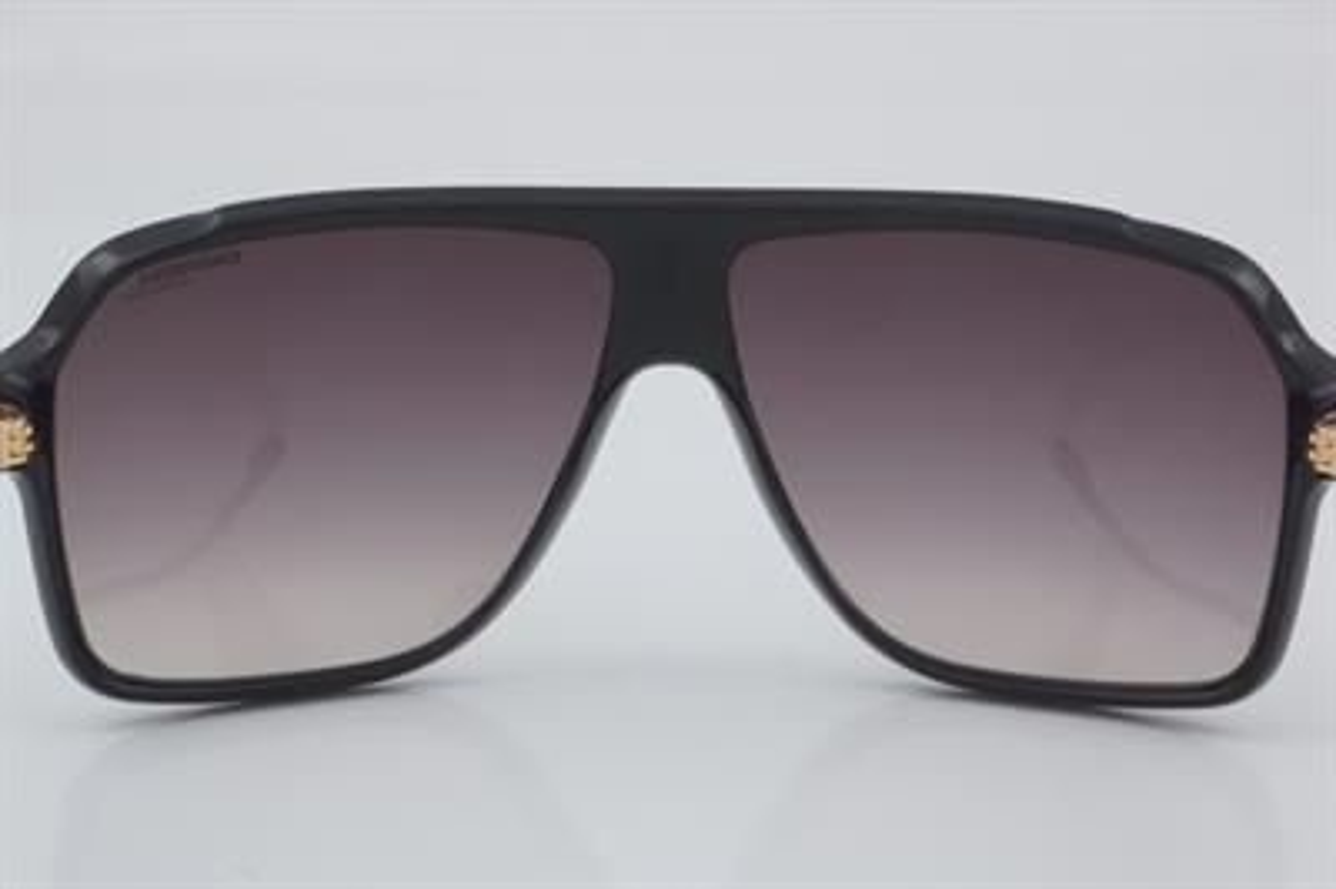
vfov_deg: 16.5
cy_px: 444
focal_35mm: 82
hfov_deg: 24.6
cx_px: 668
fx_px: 3059
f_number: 32
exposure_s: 1/4
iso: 100
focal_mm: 55
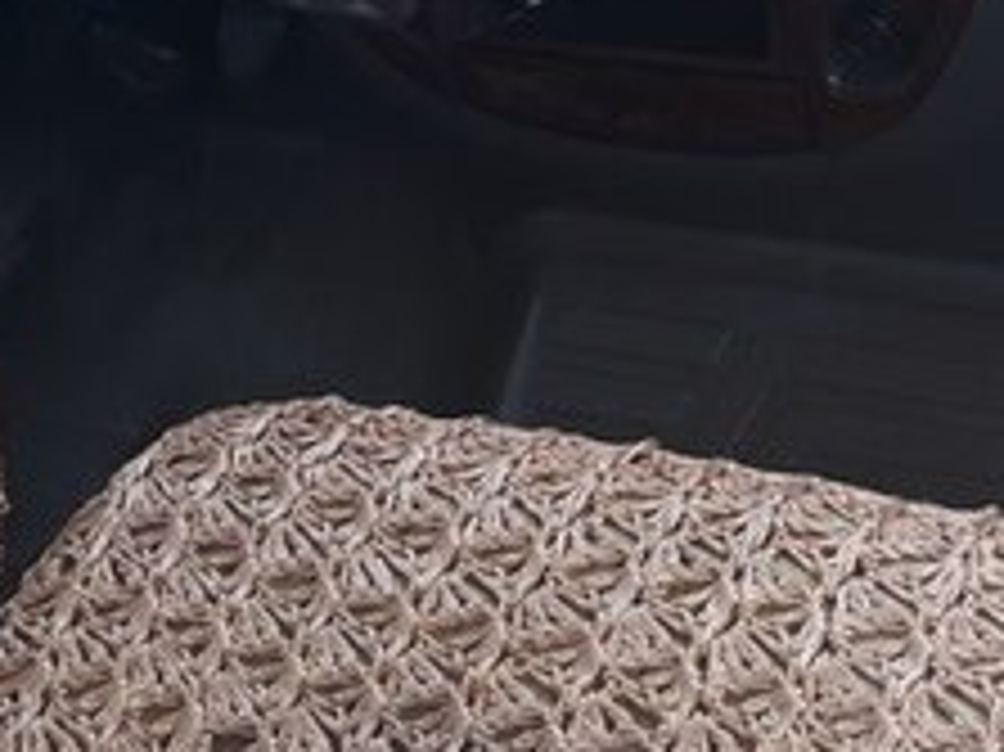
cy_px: -286
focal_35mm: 80
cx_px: 873
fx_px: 2319
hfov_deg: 23.9
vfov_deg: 17.1
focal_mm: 3.6
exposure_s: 1/50
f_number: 1.9
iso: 40
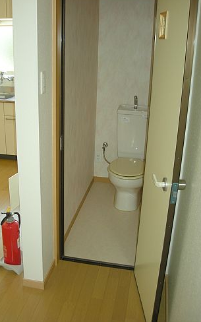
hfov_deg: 33.5
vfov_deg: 51.5
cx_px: 83
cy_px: 158
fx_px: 333
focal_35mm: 38
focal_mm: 5.7
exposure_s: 1/55.4
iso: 64
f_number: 2.8
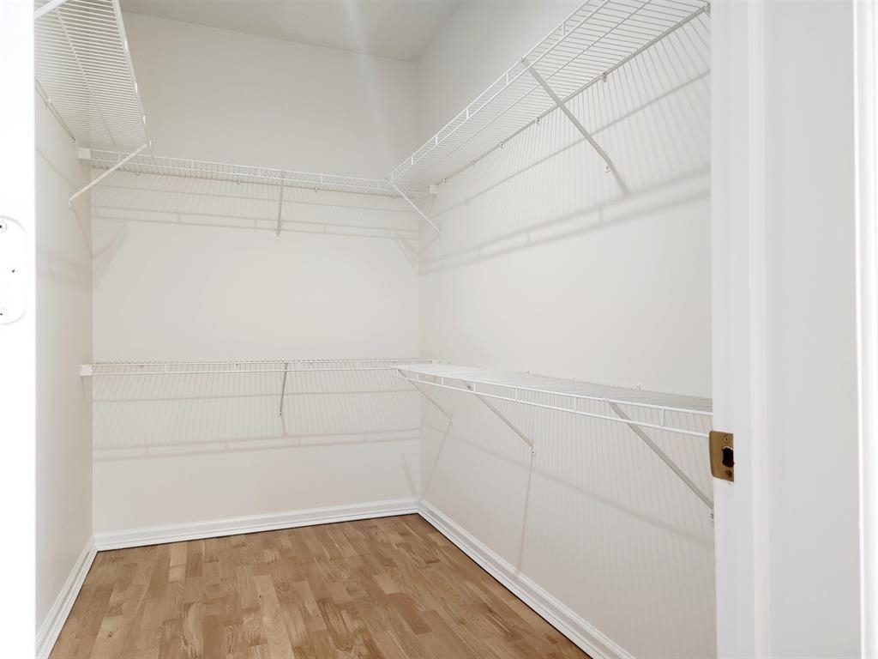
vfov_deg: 58.9
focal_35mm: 23
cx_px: 439
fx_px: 583
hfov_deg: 73.9
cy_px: 330
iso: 125
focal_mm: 5.4
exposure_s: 1/120
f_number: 1.8
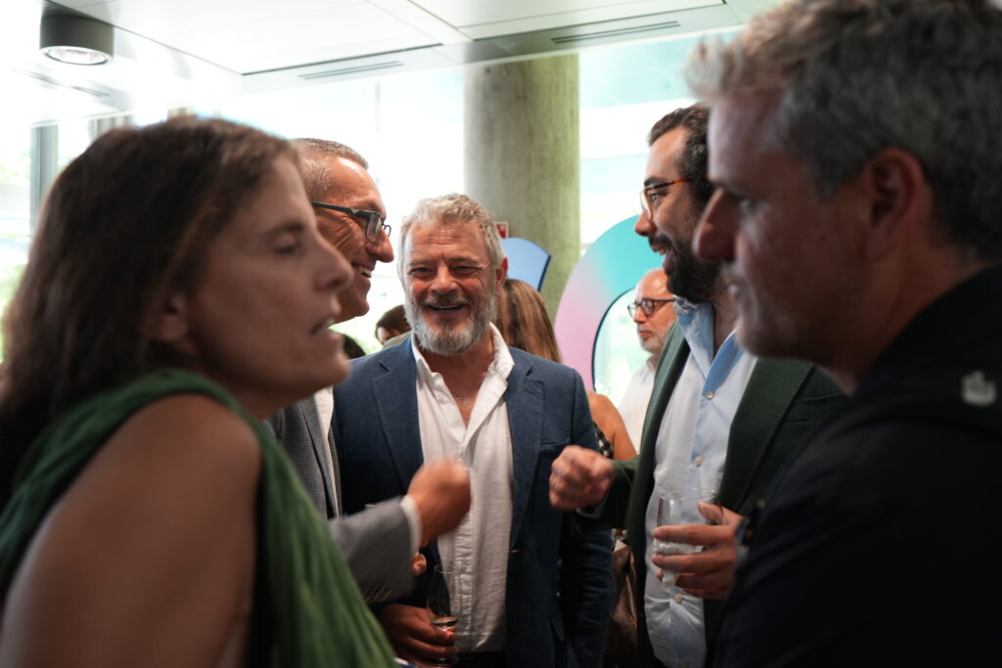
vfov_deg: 36.0
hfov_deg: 51.9
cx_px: 501
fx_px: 1030
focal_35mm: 37
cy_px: 334
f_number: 4
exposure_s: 1/40
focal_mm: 37
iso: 800
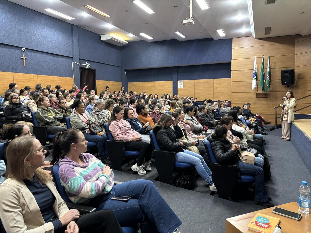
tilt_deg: -4.7
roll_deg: +1.2
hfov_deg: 67.3
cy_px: 116
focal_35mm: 26
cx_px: 156
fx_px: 234
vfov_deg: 53.1
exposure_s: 1/40
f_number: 1.6
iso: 500
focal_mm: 5.96
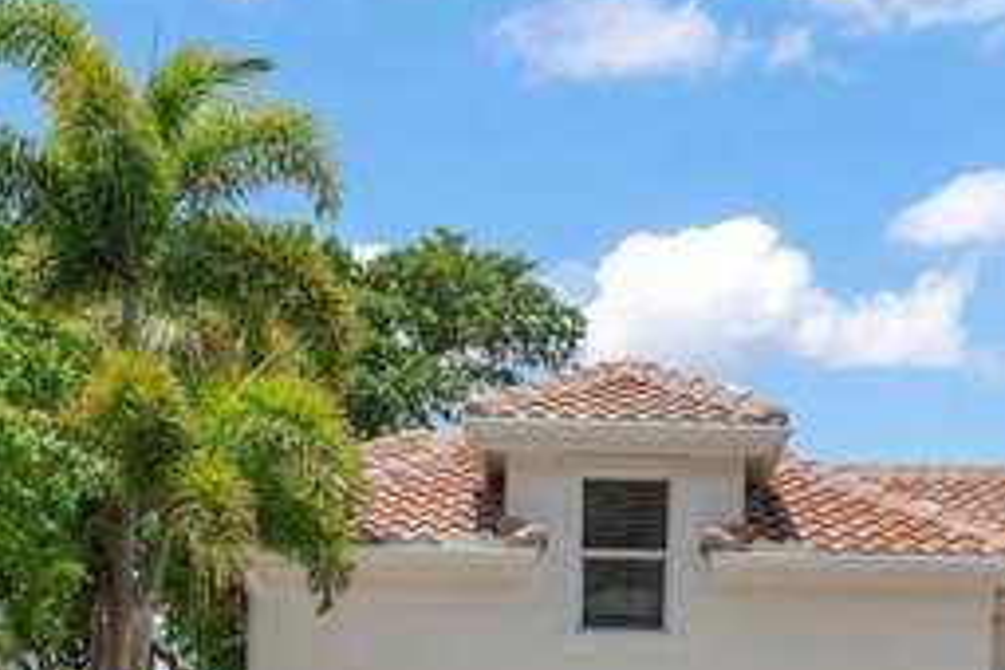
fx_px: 1312
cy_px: 834
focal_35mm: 47
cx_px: 627
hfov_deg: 41.6
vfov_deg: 25.3
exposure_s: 1/500
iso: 400
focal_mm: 15
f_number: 11
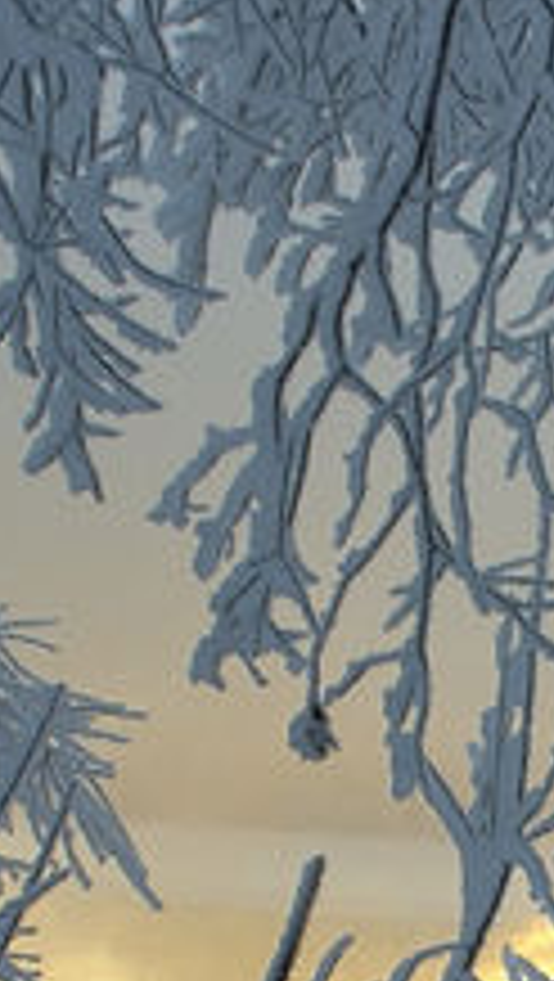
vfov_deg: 17.8
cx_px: 712
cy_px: 1017
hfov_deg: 10.2
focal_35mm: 117
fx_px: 3048
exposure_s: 1/125
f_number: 10
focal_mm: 18
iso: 100
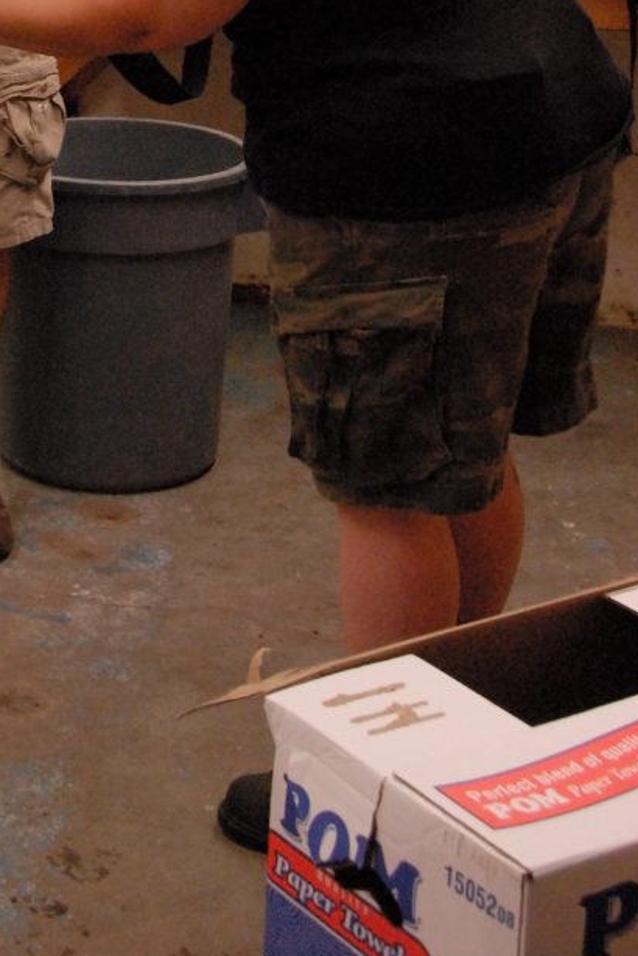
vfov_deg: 24.1
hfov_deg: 16.3
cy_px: 115
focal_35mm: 82
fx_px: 2177
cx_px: -27
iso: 1600
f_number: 5.6
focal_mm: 26
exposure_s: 1/60
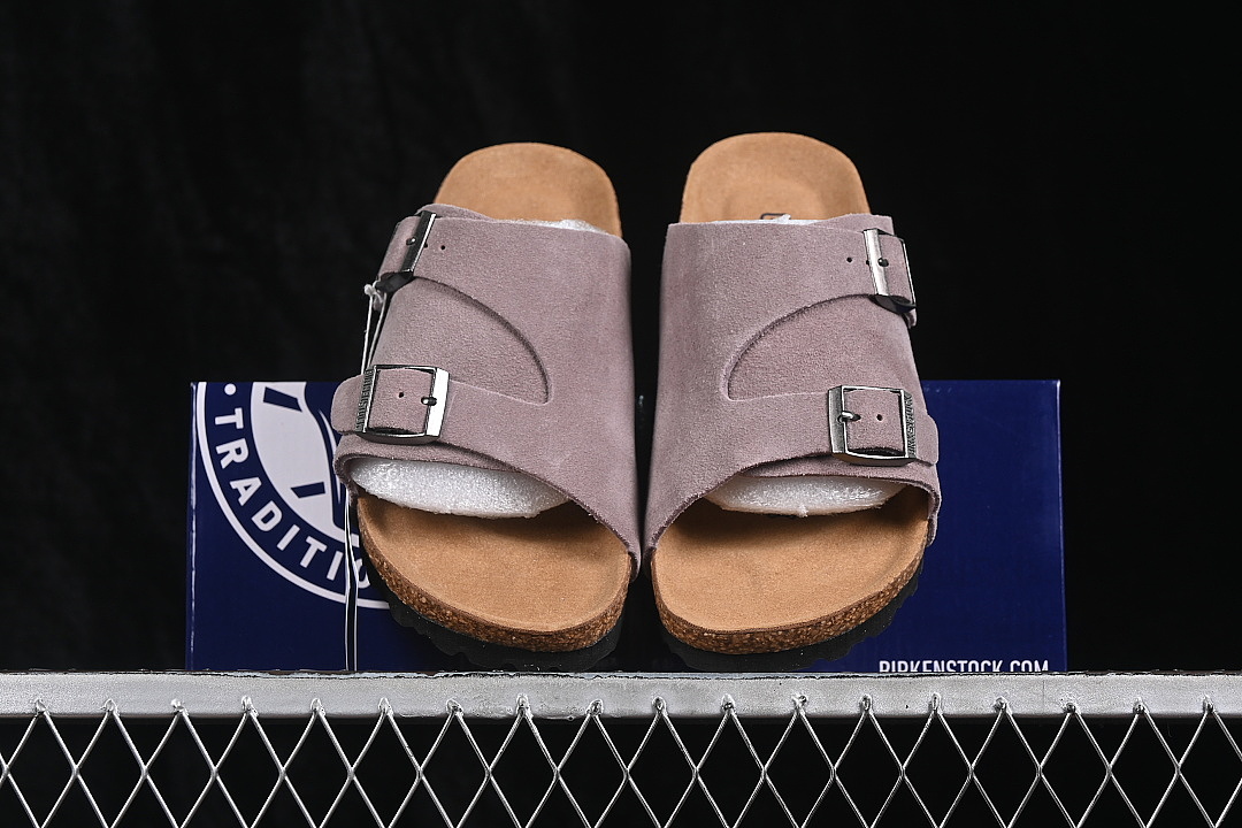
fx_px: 2587
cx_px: 621
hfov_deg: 27.0
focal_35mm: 75
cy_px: 414
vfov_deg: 18.2
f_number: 7.1
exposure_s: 1/60
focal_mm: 50
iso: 160
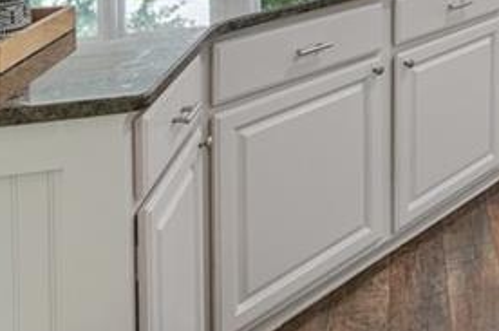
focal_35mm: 52
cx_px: 689
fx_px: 720
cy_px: -153
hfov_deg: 29.0
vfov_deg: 21.9
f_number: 8
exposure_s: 1/15
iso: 320
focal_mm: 14
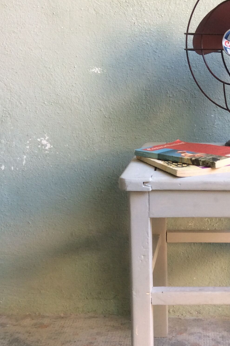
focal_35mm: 58
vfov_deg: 34.5
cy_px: 188
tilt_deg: -13.8
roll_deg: +0.5
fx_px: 556
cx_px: 217
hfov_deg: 22.7
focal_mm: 3.3
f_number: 2.4
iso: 32
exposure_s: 1/25
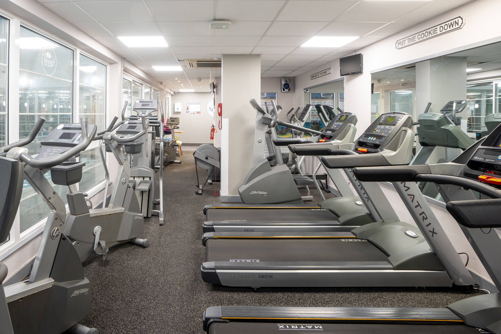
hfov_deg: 82.7
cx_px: 195
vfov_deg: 61.2
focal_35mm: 20
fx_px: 278
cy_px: 128
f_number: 10
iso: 400
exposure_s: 1/2.5
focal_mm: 16
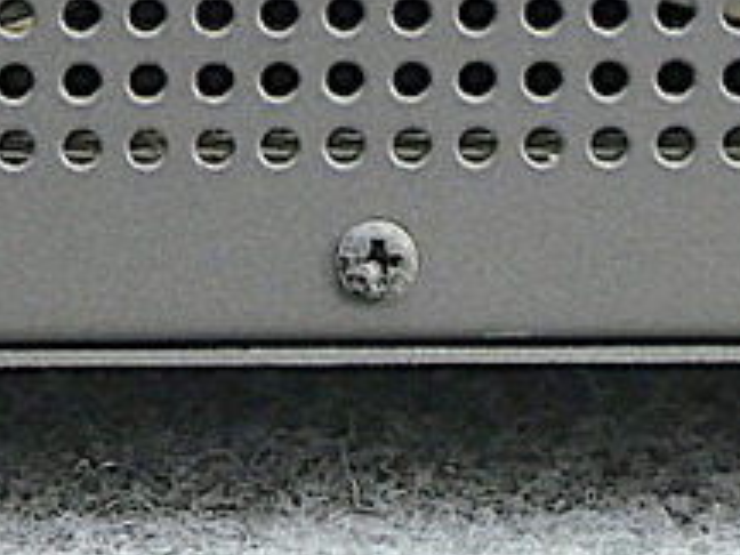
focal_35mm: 512
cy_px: -644
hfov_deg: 3.9
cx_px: -250
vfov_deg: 2.9
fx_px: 10945
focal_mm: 20.6
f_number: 5.1
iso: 200
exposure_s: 1/5
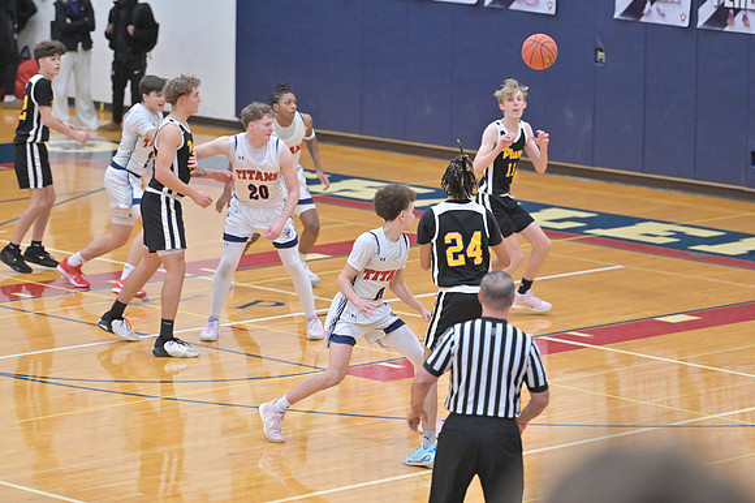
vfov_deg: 7.6
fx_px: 3773
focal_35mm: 180
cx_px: 378
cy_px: 252
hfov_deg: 11.4
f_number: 4
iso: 6400
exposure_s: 1/800
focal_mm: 180
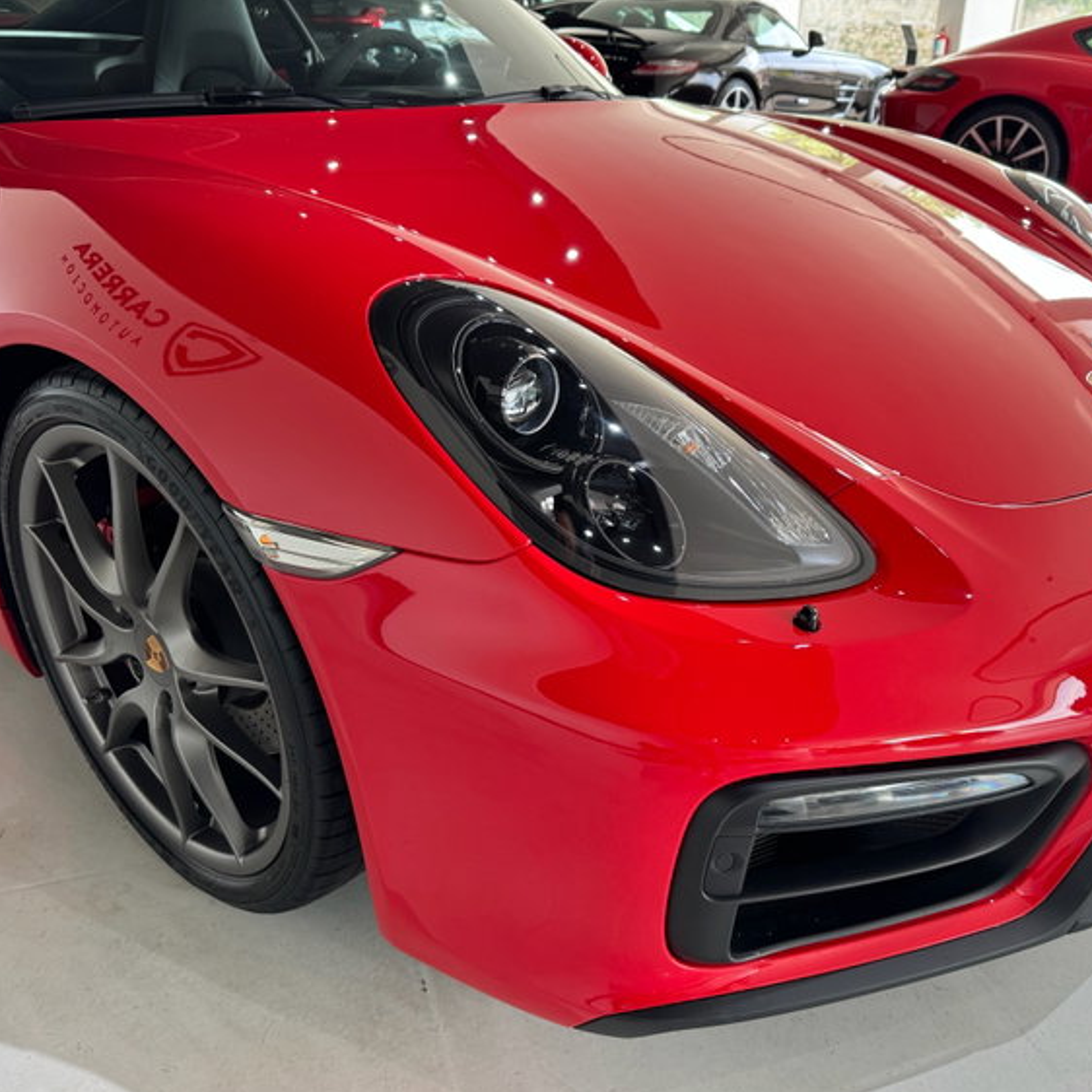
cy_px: 558
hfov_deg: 55.2
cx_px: 653
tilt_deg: -26.4
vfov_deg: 55.6
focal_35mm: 29
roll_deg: -2.5
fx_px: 1035
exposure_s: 1/121
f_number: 1.78
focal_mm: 6.76
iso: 125
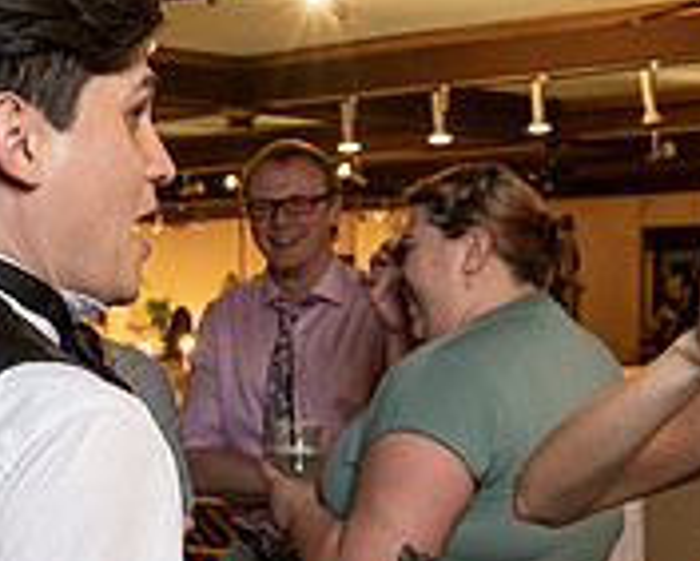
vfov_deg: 16.9
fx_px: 1866
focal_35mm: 90
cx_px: 314
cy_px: 499
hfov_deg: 21.2
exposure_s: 1/200
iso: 2000
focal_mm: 29
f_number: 5.6
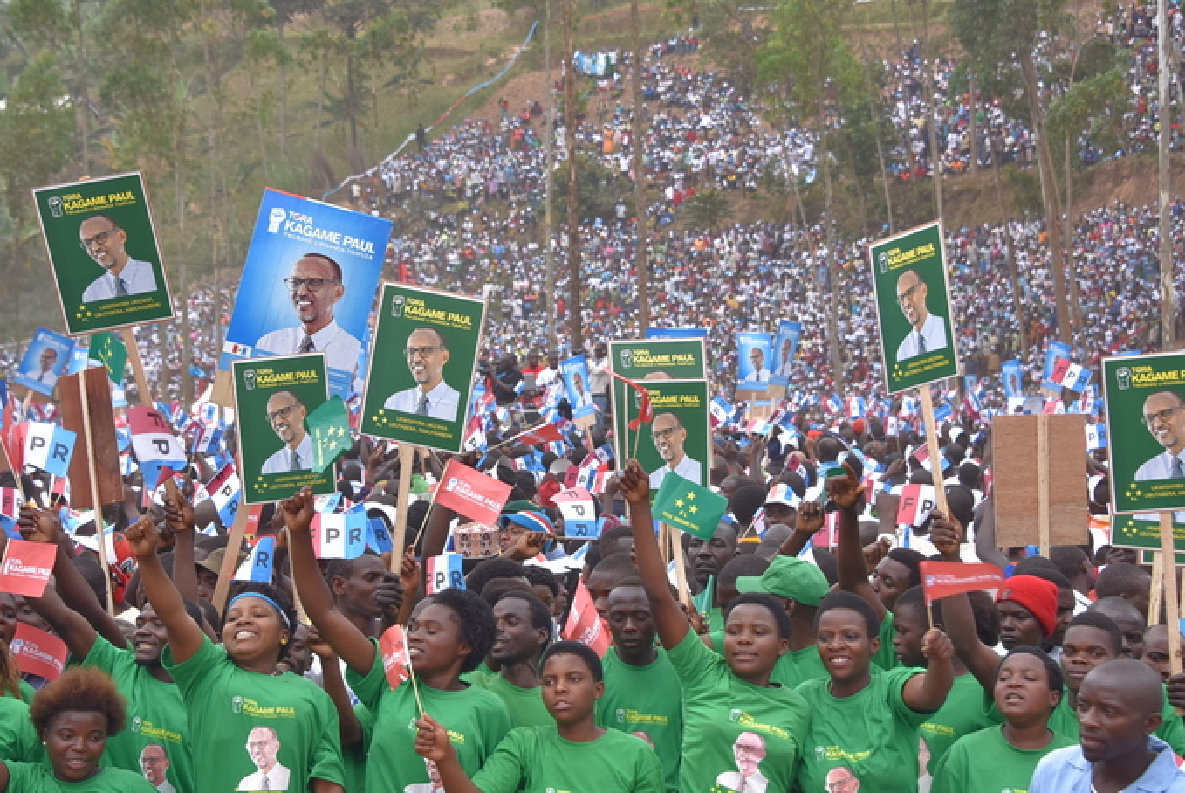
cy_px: 409
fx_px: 3492
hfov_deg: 19.2
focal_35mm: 106
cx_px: 478
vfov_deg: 12.9
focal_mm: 72
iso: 500
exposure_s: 1/800
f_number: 6.3
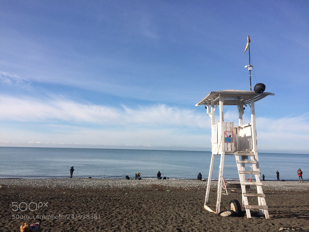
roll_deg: -0.1
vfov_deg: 48.2
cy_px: 116
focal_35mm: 29
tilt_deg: +8.3
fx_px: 259
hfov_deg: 61.7
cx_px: 154
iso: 32
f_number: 2.2
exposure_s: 1/3165
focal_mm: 4.15
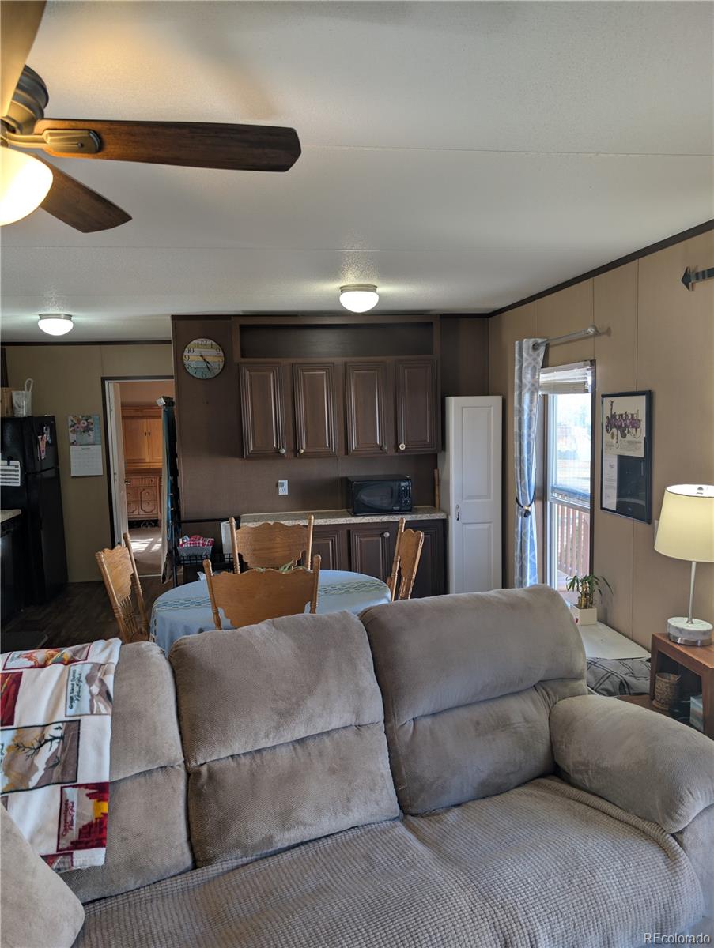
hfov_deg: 56.9
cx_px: 357
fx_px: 659
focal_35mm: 24
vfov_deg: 71.5
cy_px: 474
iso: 30
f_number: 1.68
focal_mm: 6.9
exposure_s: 1/60
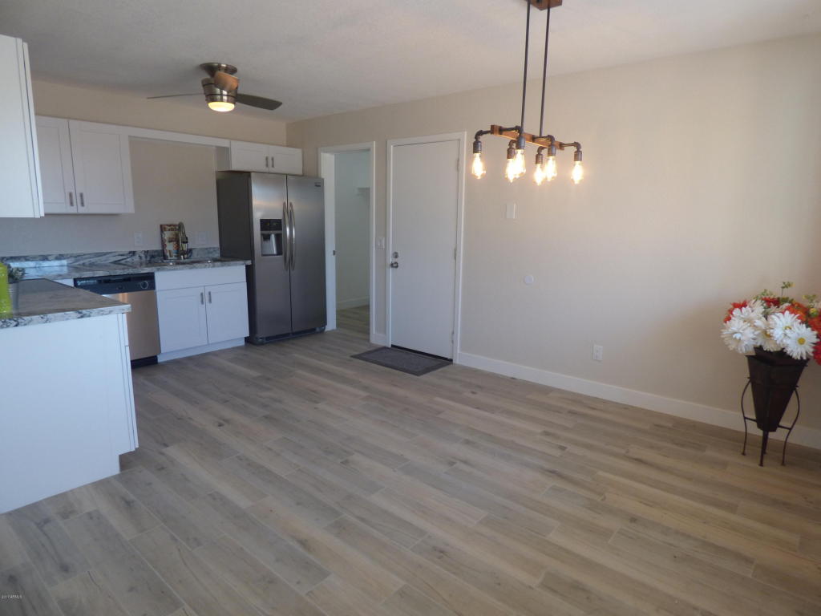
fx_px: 474
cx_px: 410
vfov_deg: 66.0
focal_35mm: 20
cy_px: 308
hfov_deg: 81.7
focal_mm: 3.58
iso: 125
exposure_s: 1/60
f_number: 2.8
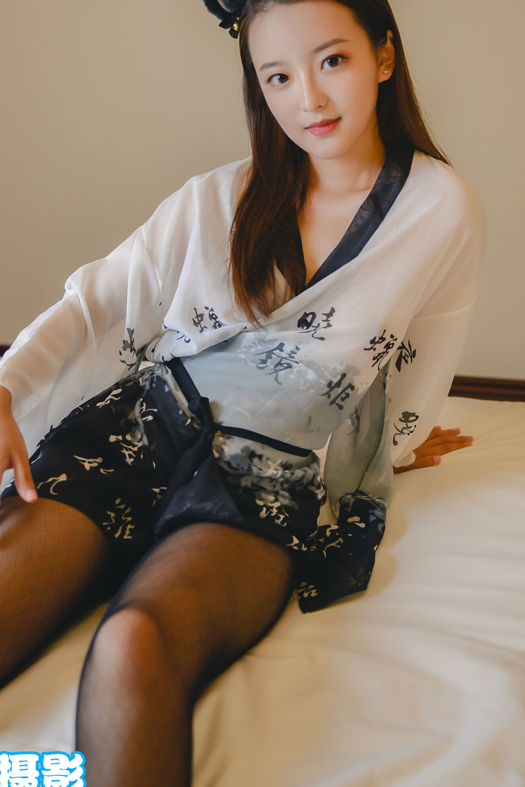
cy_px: 295
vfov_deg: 40.8
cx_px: 218
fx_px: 1049
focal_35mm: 48
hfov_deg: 28.0
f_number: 2.8
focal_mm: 35
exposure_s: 1/100
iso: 400
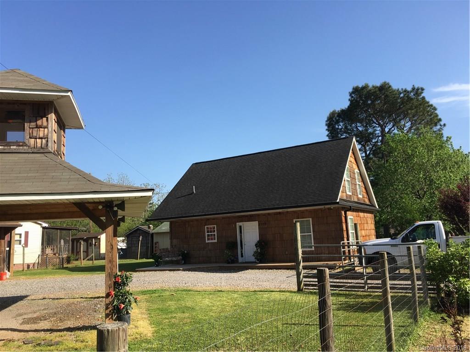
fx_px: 394
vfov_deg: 48.2
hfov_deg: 61.7
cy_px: 176
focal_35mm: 29
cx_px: 235
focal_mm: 4.15
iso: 25
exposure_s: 1/927
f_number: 2.2
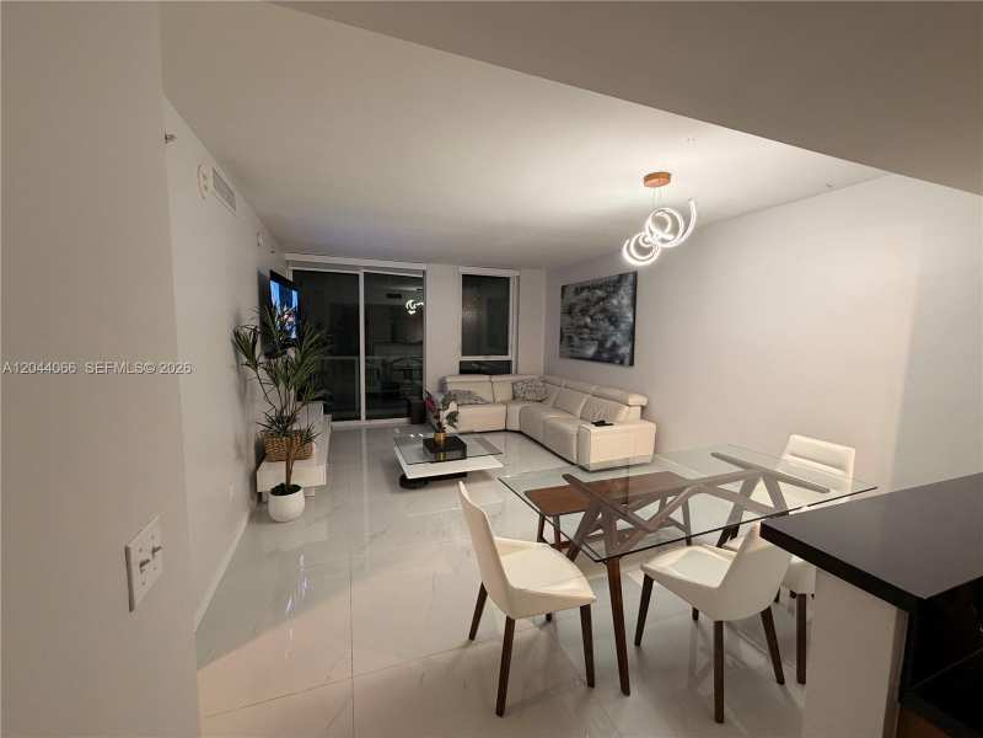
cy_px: 369
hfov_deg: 102.1
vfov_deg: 85.7
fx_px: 398
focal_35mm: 14
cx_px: 492
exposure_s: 1/60
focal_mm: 2.22
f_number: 2.2
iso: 250
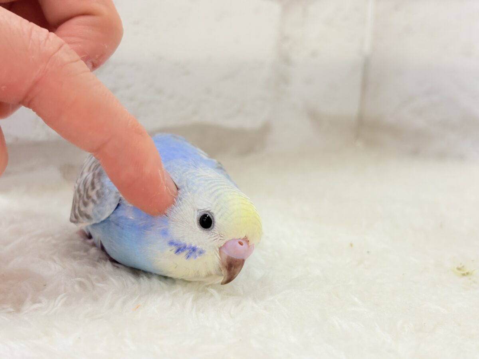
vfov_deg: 28.0
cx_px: 240
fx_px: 720
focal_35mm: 52
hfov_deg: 36.8
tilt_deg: -11.9
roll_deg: -3.0
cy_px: 180
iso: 100
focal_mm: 5.96
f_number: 1.6
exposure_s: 1/100
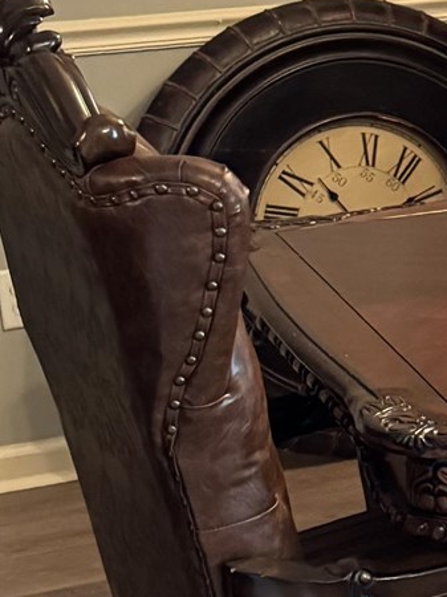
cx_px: 997
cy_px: 204
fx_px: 2120
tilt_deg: -14.5
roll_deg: +1.4
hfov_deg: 10.6
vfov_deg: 16.0
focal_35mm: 123
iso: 800
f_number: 1.78
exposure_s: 1/60
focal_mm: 6.76
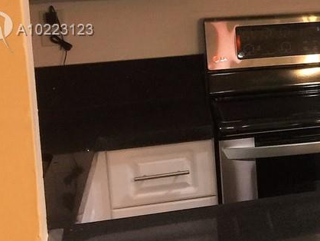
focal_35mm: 111
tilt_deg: -3.6
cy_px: 31
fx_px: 1027
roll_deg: +1.3
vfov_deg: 13.3
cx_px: 585
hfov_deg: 15.2
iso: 64
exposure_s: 1/15
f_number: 2.2
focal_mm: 4.15
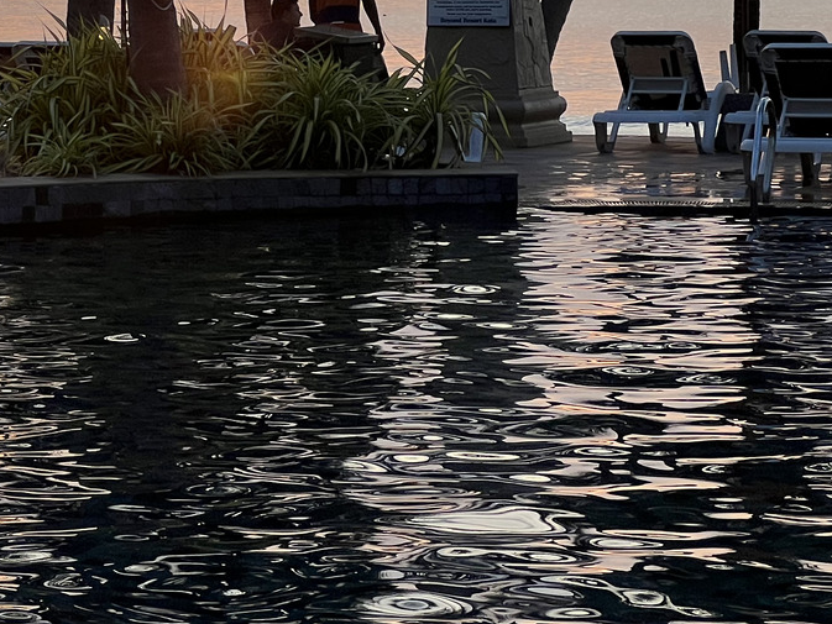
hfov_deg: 10.7
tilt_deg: +0.6
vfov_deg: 8.1
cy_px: -68
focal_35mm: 183
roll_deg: +0.9
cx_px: -75
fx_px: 4399
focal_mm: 9
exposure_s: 1/141
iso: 32
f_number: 2.8
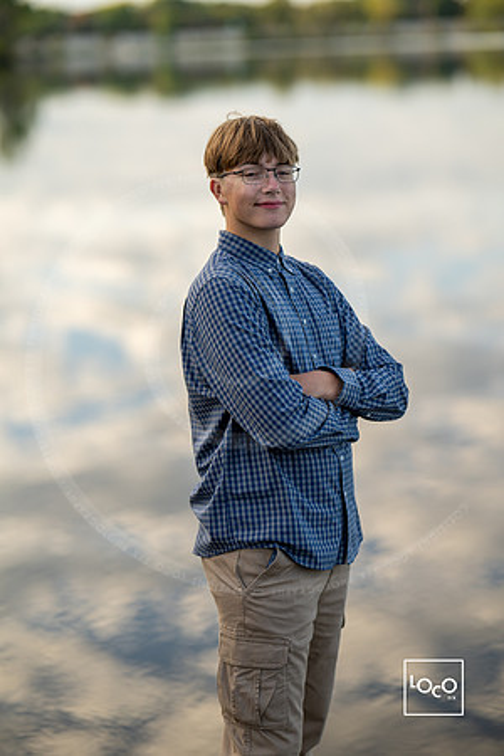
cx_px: 252
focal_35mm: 85
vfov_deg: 23.9
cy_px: 378
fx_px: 1785
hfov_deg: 16.1
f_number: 1.8
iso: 100
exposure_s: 1/1250
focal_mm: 85
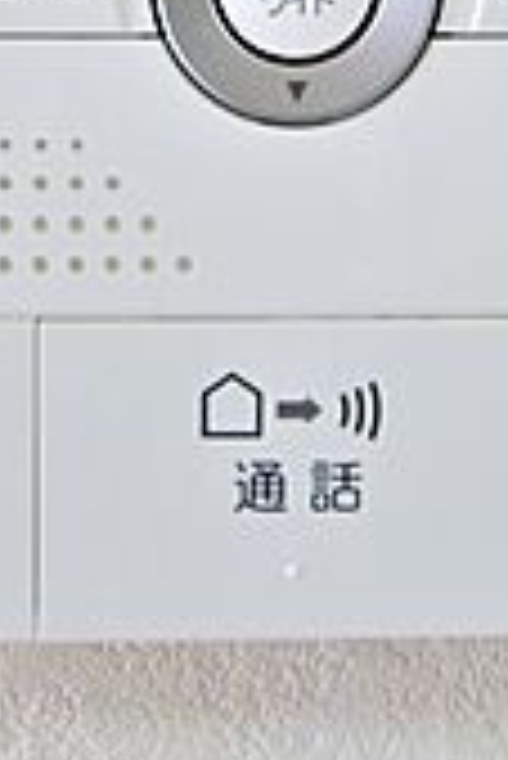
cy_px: -139
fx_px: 2154
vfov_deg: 19.0
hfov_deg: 13.4
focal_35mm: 102
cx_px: 299
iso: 160
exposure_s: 1/40
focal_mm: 24
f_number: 4.5
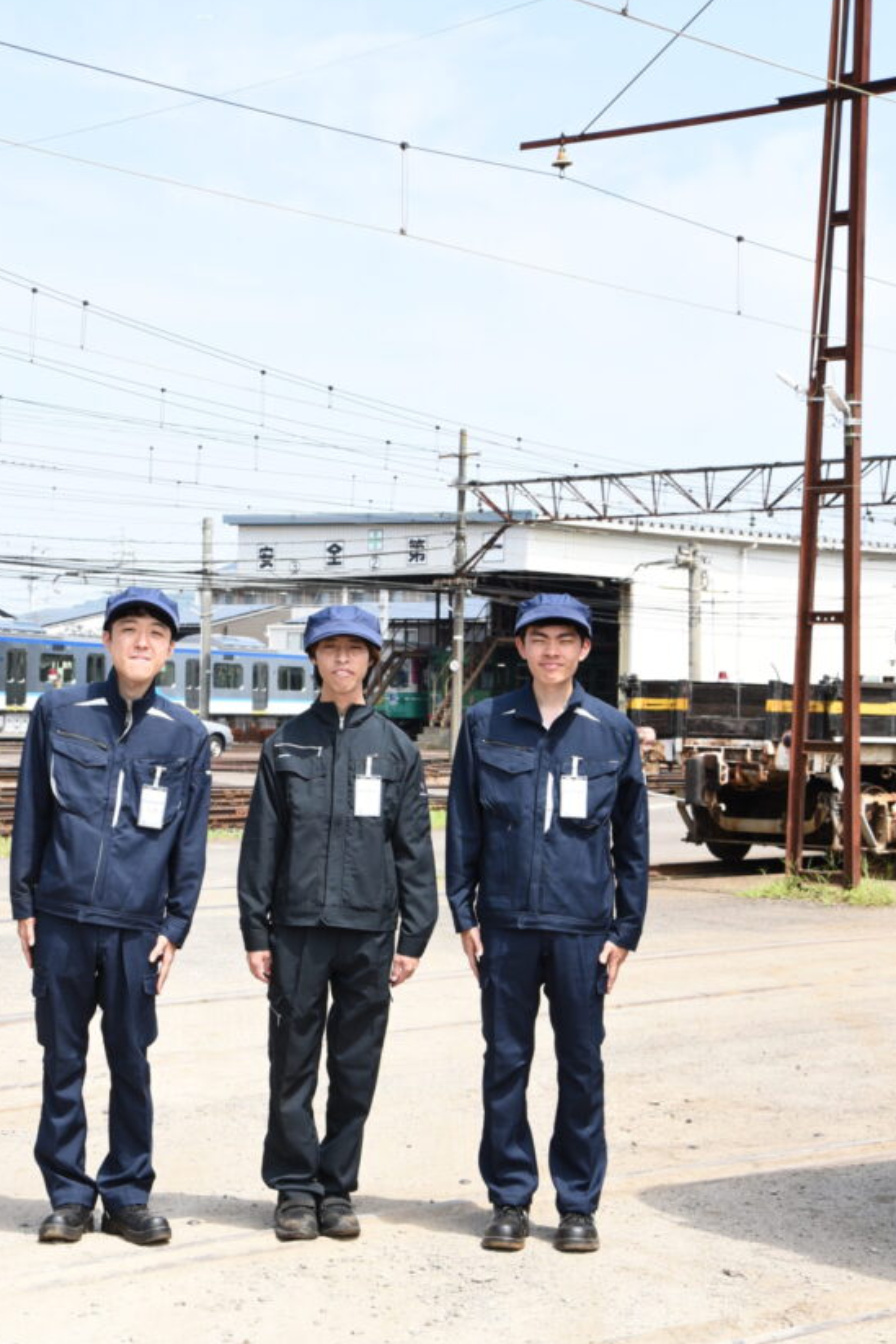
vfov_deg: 28.8
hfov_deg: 19.4
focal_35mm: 70
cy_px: 746
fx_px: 2612
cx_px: 302
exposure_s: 1/320
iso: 320
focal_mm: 50
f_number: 7.1
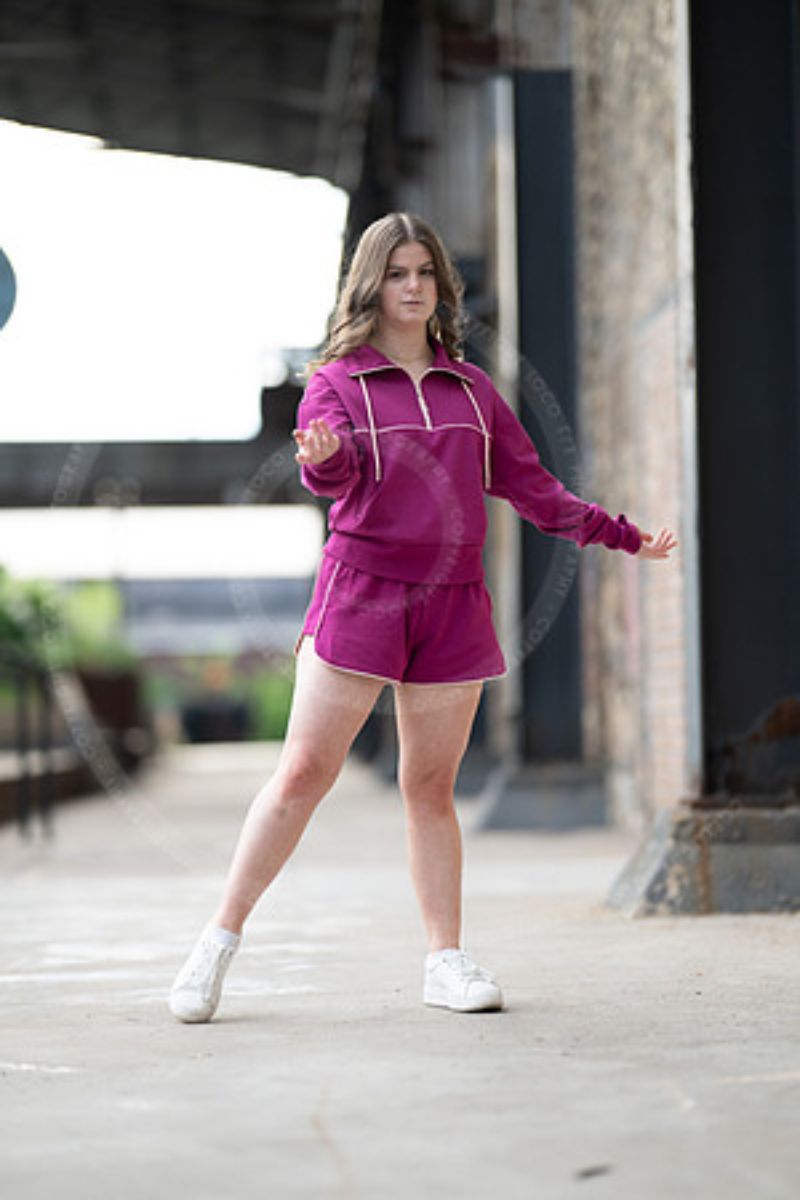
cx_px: 400
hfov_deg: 16.1
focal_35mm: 85
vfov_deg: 23.9
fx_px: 2833
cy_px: 600
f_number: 1.2
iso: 250
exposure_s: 1/1250
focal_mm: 85
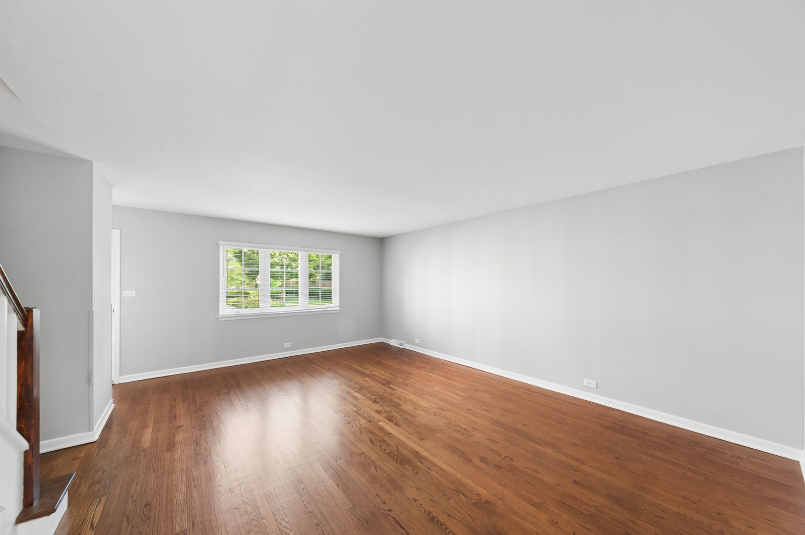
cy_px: 268
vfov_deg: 89.9
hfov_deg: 112.7
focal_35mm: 12
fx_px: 268
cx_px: 402
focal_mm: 12
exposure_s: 1/6
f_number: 8
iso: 400
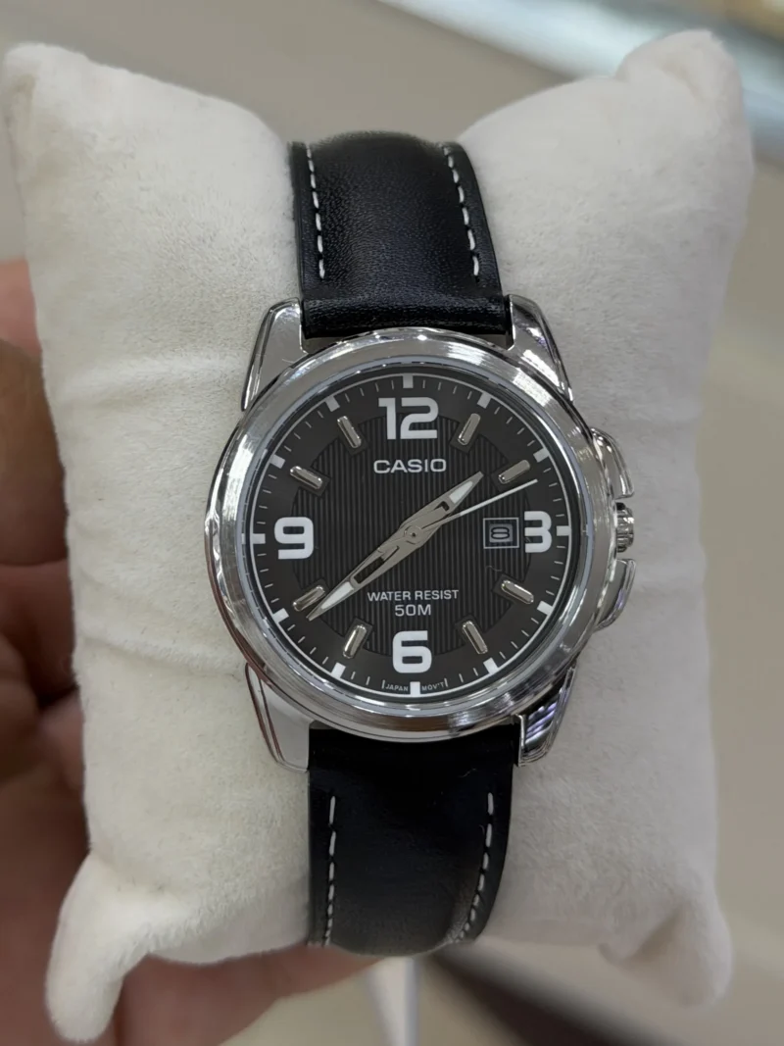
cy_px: 523
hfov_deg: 30.3
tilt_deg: -57.9
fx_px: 1450
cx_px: 392
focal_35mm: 48
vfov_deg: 39.7
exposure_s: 1/450
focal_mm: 6.76
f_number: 1.78
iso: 64
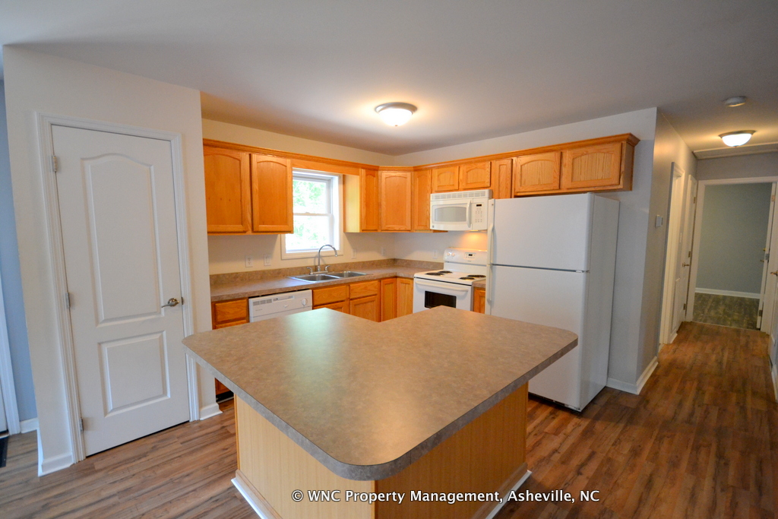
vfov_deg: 72.1
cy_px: 260
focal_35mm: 16
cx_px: 389
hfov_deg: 95.0
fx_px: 357
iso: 1800
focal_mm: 11
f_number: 4.2
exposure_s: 1/60
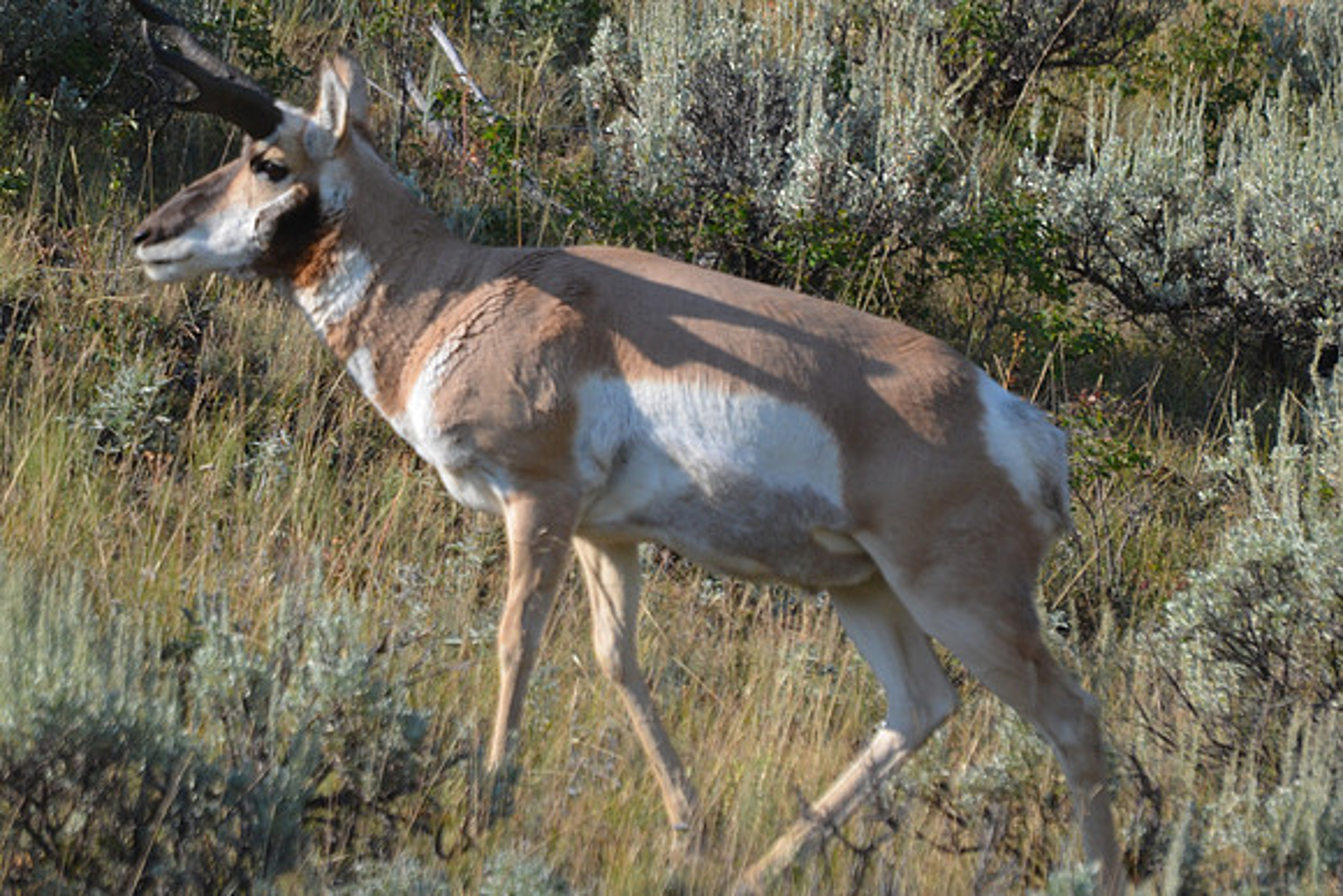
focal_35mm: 450
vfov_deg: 3.1
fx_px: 16791
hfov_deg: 4.6
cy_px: 448
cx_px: 672
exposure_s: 1/1250
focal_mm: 300
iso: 400
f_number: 5.6
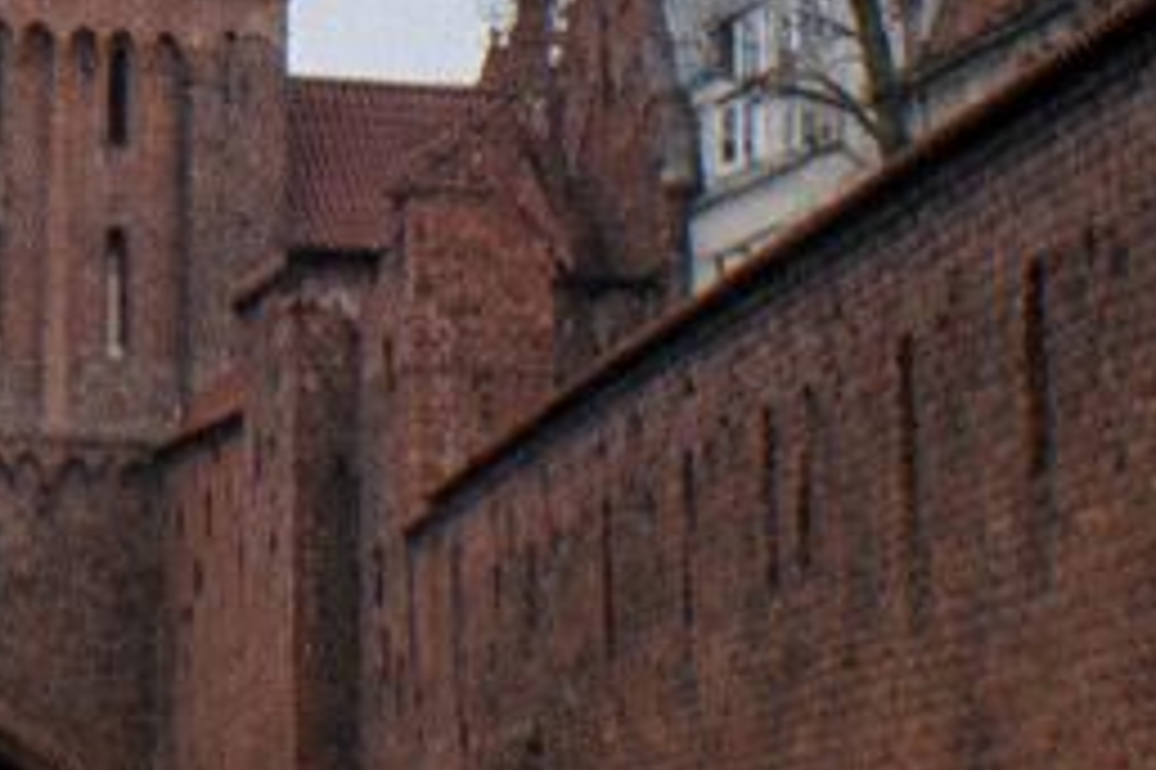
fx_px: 5872
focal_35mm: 183
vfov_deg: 7.5
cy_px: 666
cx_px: 499
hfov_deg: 11.2
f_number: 11
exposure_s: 1/80
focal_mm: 47
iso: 200
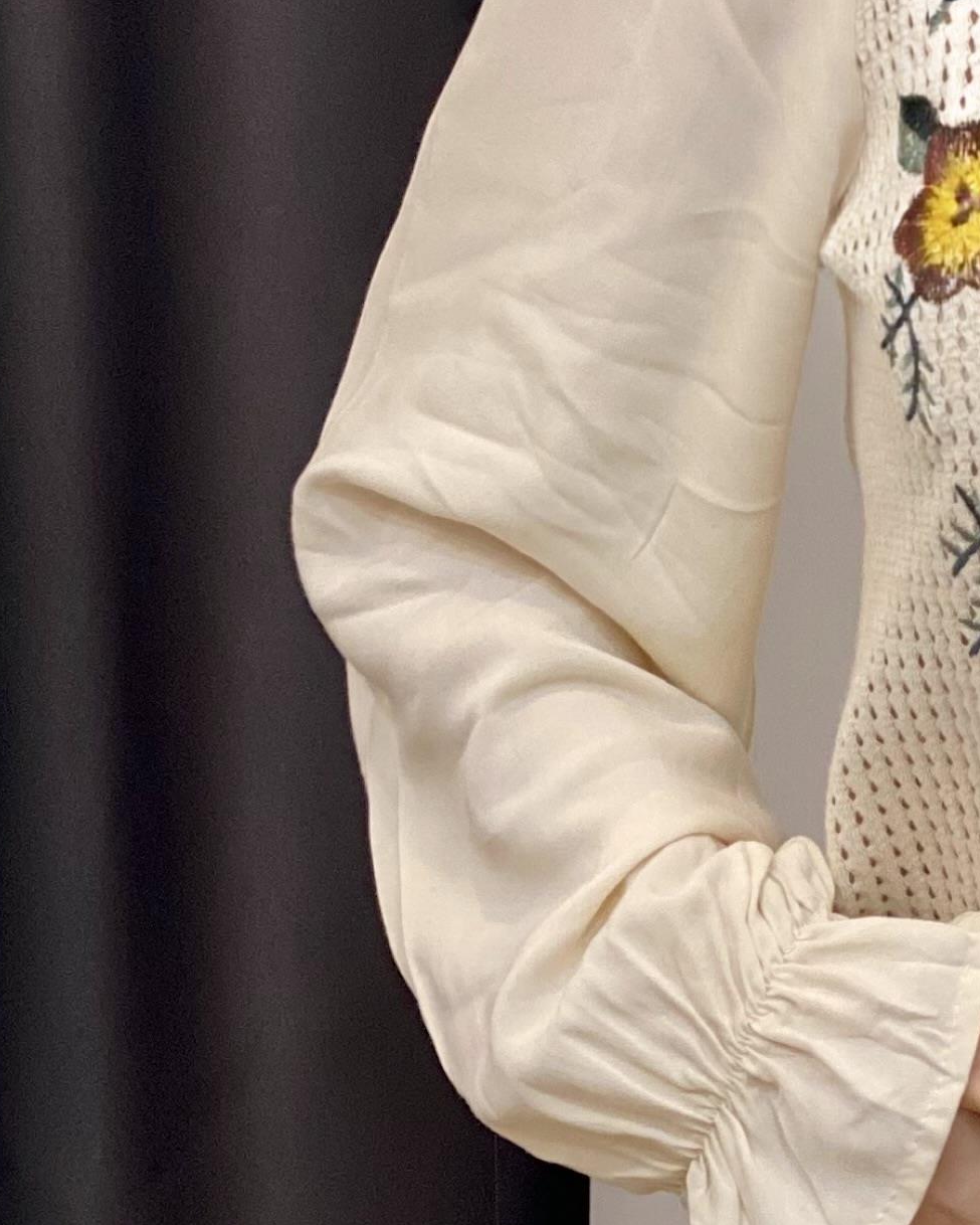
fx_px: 6089
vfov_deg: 11.5
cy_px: 318
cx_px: 1330
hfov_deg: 9.0
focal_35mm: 168
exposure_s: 1/100
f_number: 2
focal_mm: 6
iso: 100
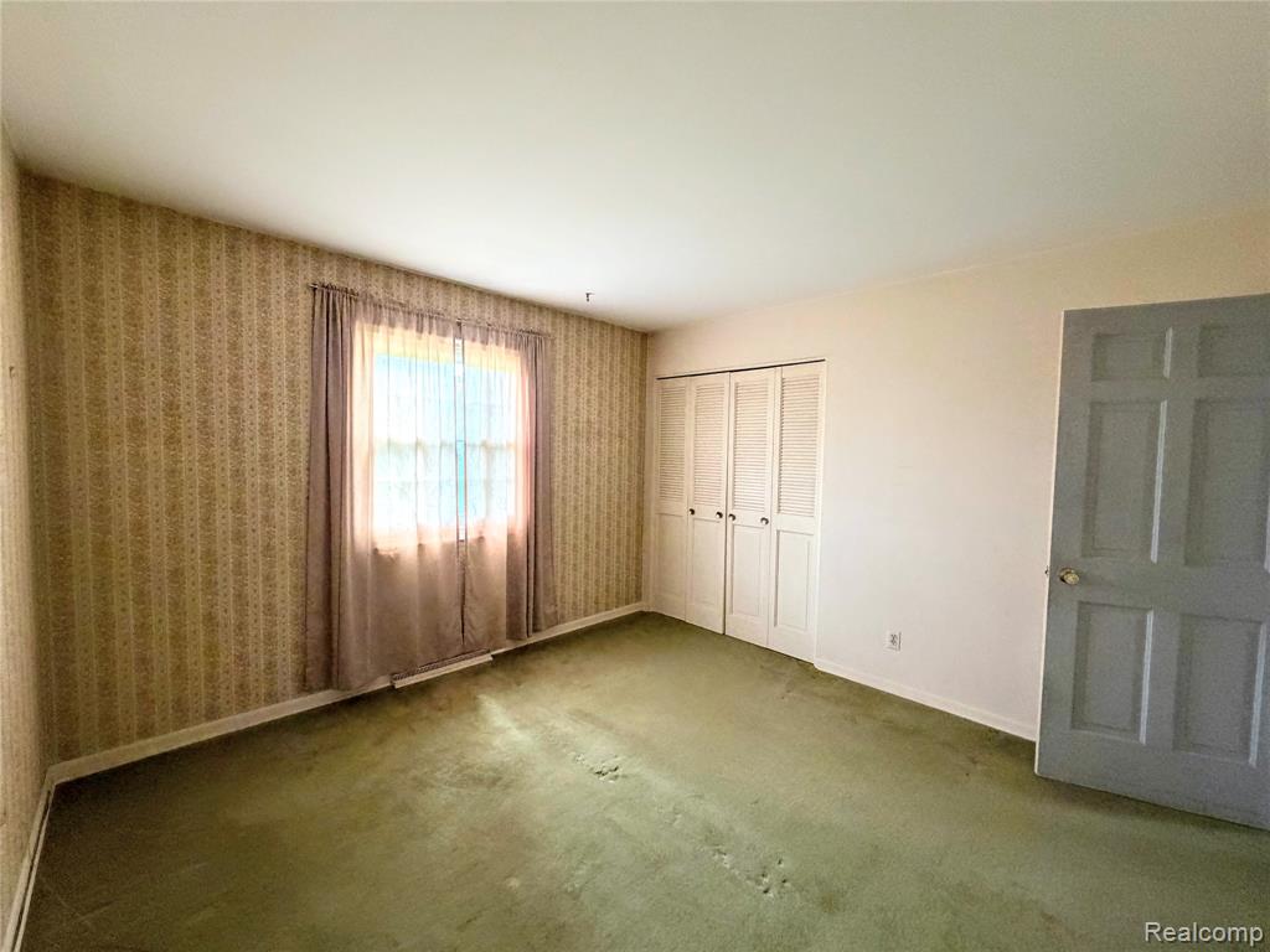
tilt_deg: -2.8
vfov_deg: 85.7
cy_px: 476
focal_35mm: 14
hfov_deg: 102.1
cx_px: 635
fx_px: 514
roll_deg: -1.0
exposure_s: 1/60
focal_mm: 2.22
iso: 400
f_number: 2.2
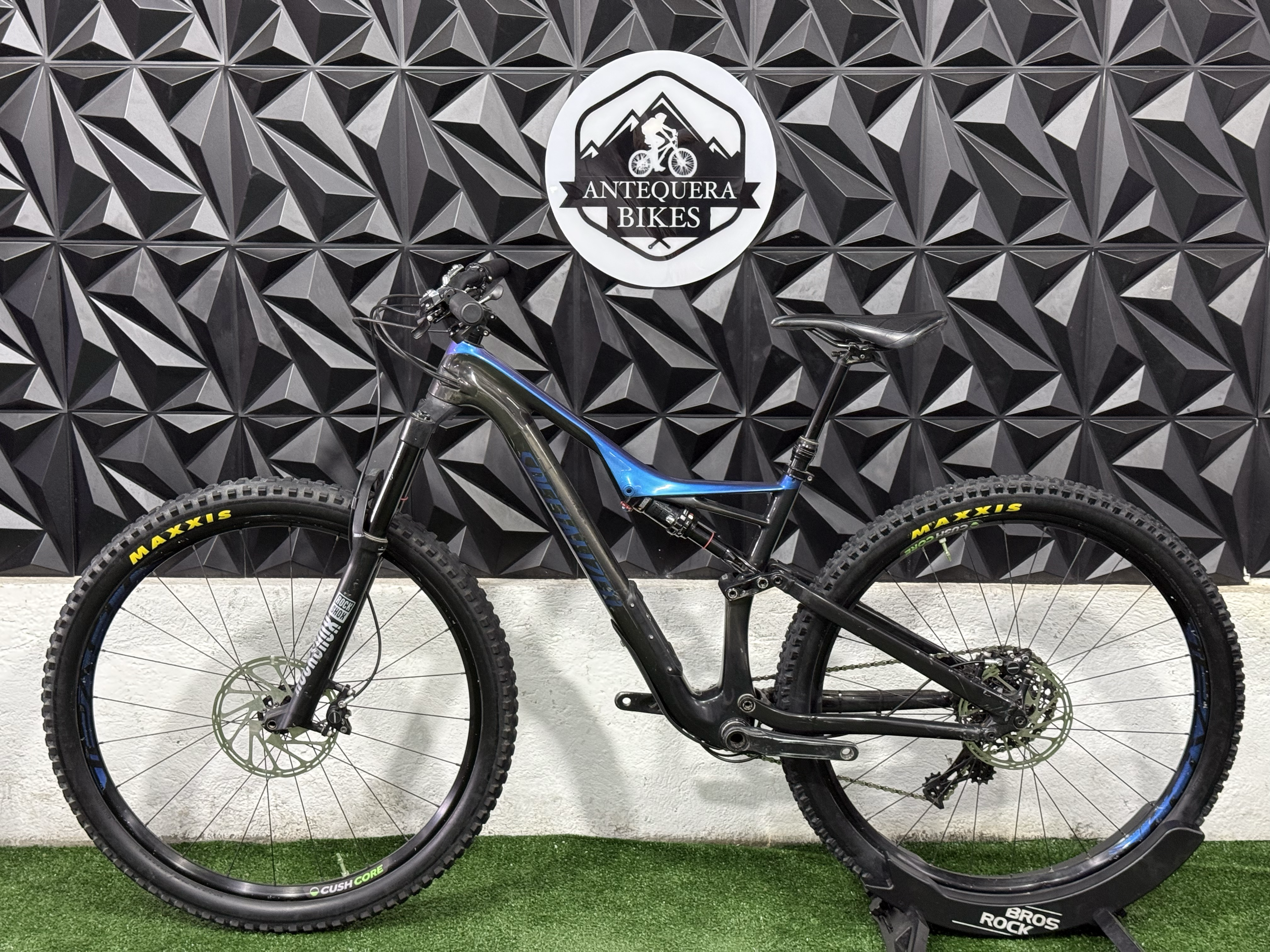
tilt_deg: -10.7
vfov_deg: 30.3
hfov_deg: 39.7
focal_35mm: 48
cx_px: 635
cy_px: 476
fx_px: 1761
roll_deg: -0.7
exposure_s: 1/60
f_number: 1.78
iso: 200
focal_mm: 6.76
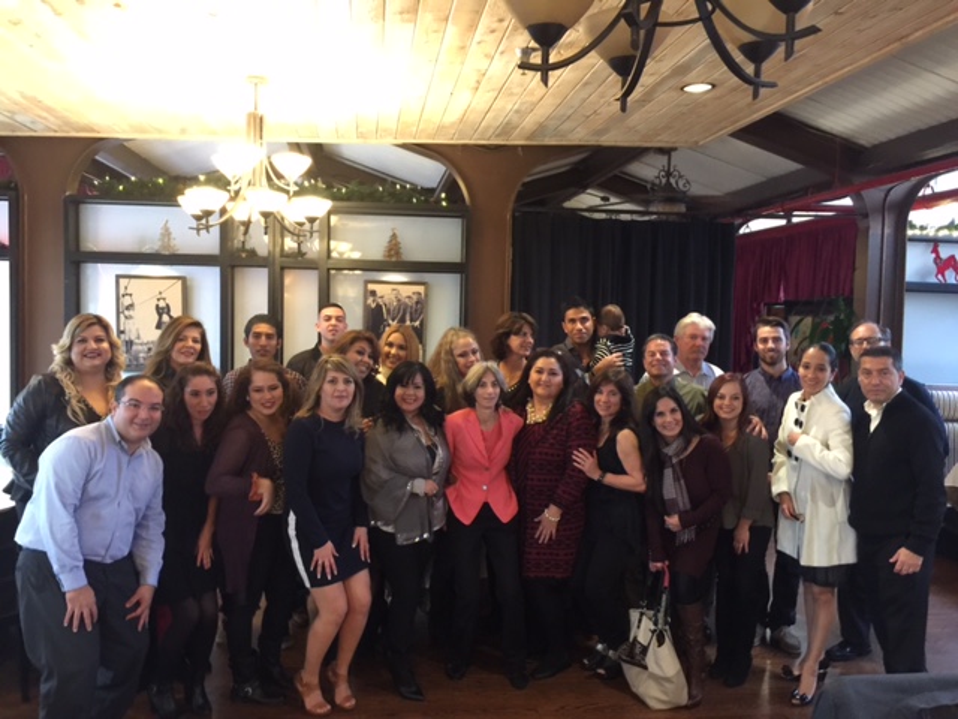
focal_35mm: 29
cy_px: 360
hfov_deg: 61.7
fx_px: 803
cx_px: 479
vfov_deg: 48.2
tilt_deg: -0.8
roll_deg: -2.1
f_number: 2.2
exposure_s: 1/4
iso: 100
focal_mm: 4.15
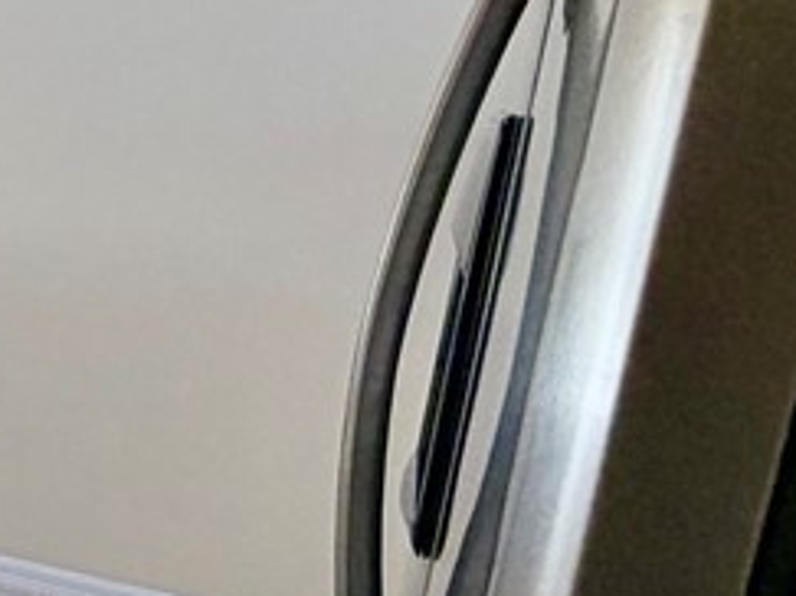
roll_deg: -1.8
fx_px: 1356
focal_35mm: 59
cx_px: -780
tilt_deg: -9.8
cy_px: 275
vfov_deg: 24.8
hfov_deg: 19.4
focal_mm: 2.22
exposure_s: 1/120
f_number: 2.2
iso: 100
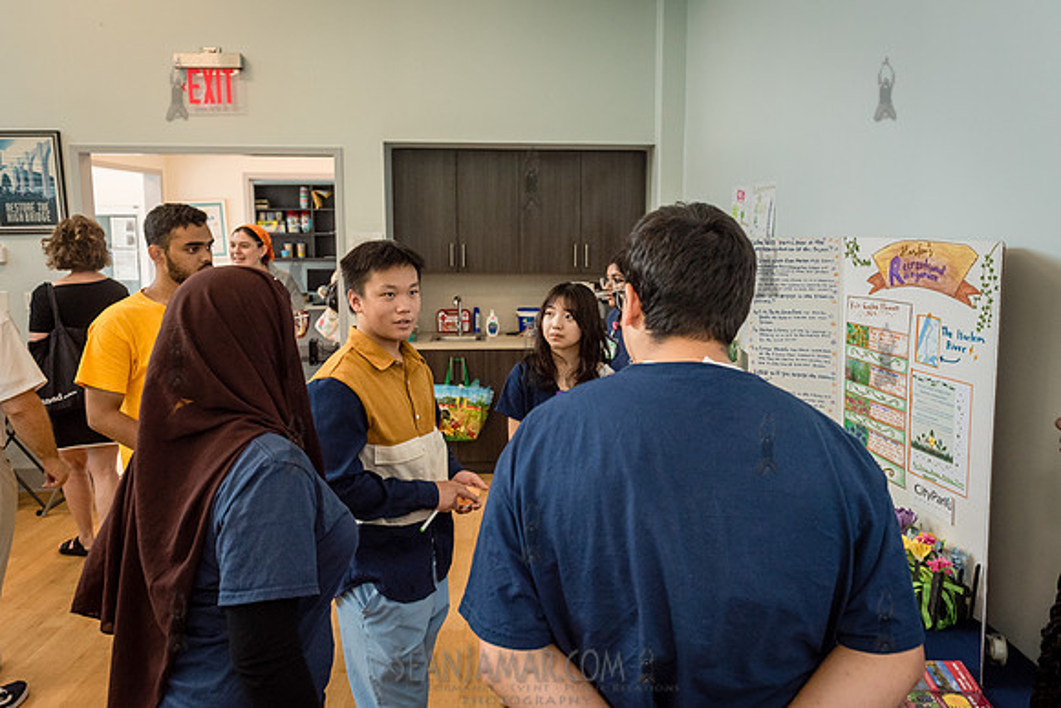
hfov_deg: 68.3
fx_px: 781
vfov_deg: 48.7
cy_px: 329
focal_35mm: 26
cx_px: 568
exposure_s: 1/400
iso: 2500
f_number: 4
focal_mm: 24
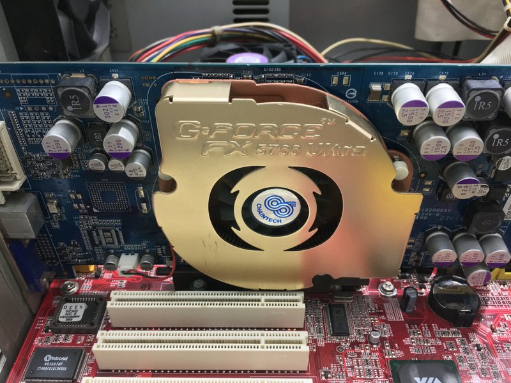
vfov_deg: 48.2
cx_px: 256
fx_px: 428
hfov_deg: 61.7
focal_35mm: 29
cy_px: 192
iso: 200
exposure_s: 1/17
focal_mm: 4.15
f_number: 2.2
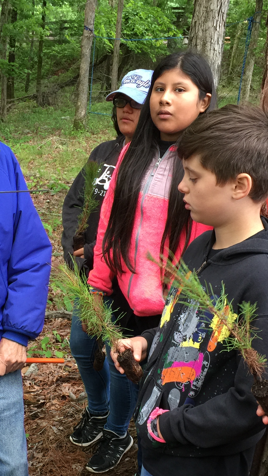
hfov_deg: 23.3
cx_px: 71
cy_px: 283
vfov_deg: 40.4
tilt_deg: -15.9
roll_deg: -5.3
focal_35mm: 51
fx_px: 644
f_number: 2.2
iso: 32
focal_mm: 4.15
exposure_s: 1/40
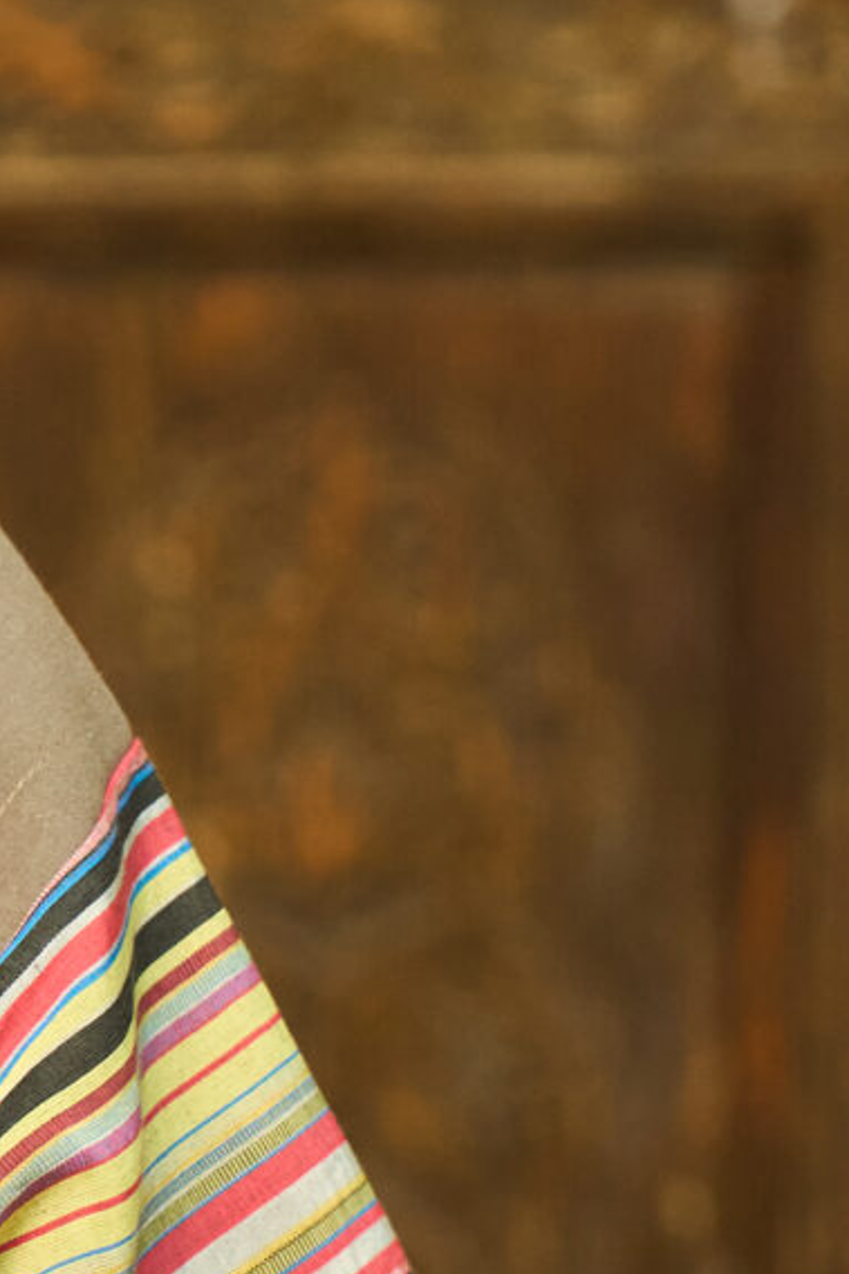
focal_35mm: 315
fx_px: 11149
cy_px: 1319
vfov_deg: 6.5
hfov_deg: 4.3
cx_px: -1014
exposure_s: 1/160
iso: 800
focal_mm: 70
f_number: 2.8
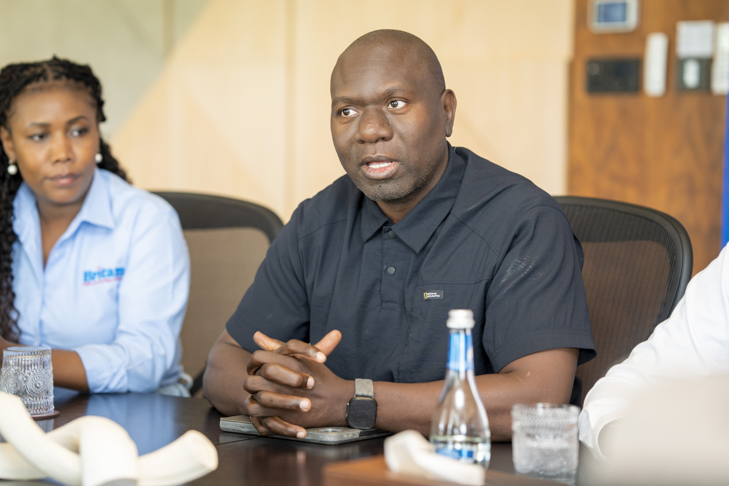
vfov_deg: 12.8
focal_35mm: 107
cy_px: 219
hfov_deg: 19.1
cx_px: 330
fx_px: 2171
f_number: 2
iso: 200
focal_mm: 85
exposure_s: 1/100
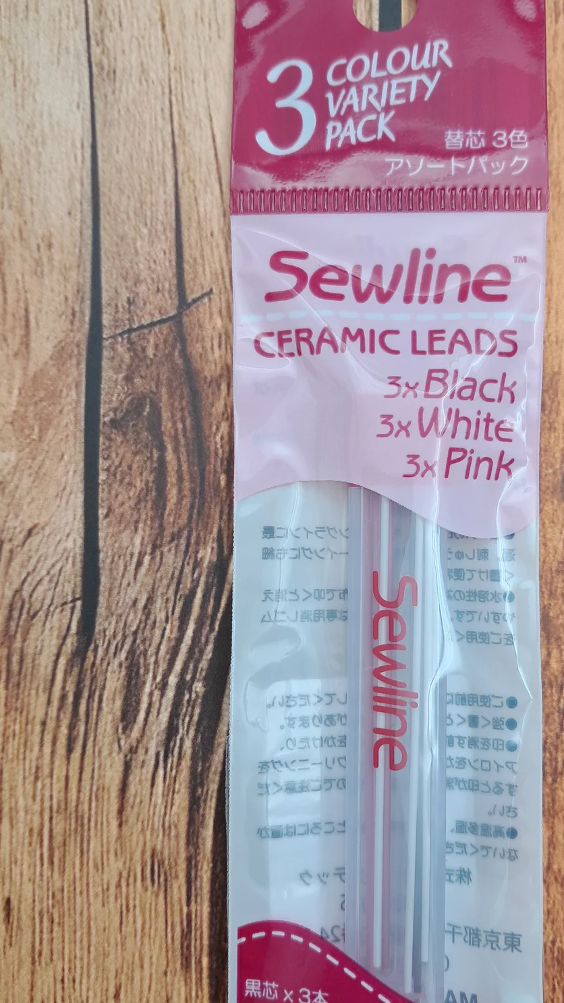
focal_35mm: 38
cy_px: 504
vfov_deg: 52.8
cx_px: 412
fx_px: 1010
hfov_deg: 30.7
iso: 50
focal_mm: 4
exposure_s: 1/50
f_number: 1.8
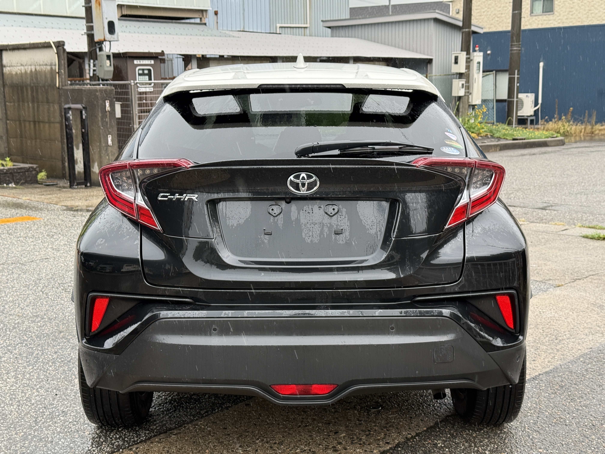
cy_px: 227
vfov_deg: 30.3
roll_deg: +1.4
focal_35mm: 48
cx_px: 302
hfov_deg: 39.7
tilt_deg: -9.1
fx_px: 839
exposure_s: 1/306
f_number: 1.78
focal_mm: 6.76
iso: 64
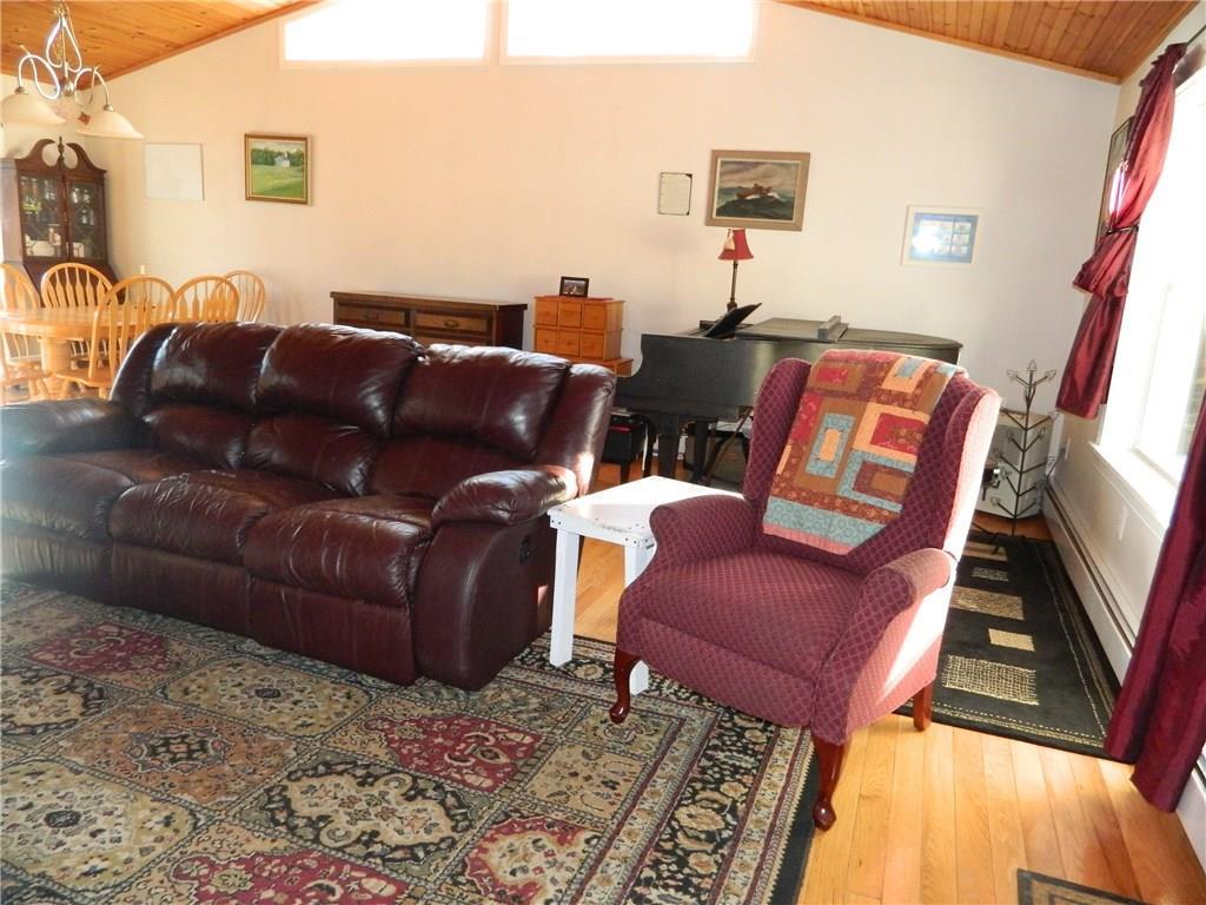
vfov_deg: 54.9
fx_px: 871
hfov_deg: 69.4
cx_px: 603
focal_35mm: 25
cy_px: 452
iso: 400
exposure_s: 1/30
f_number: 3.1
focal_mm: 4.5
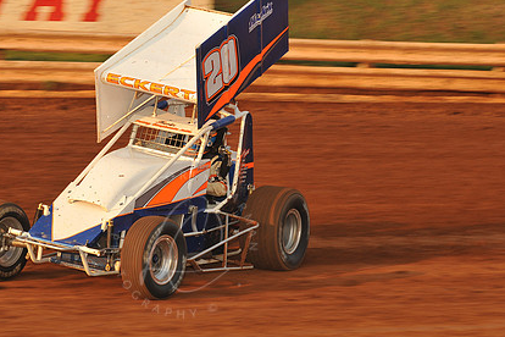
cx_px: 183
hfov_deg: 12.2
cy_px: 132
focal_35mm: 168
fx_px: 2356
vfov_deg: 8.2
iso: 500
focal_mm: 120
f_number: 10
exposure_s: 1/320
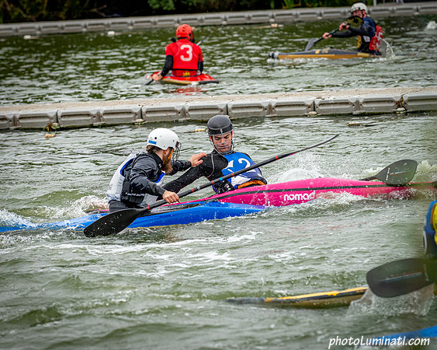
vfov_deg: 6.0
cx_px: 246
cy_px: 200
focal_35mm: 257
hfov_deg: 7.5
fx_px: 3321
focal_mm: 200
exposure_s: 1/3200
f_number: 4.5
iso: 2500
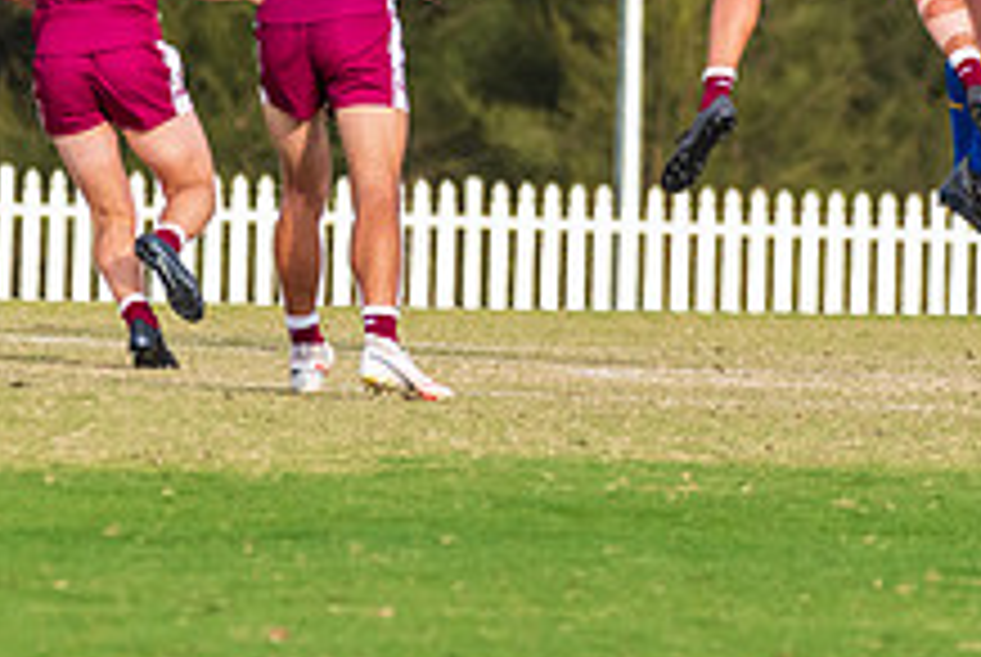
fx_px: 28105
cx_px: 995
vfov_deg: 1.3
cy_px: -86
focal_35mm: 1030
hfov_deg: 2.0
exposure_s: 1/2000
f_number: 5.6
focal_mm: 320
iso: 800
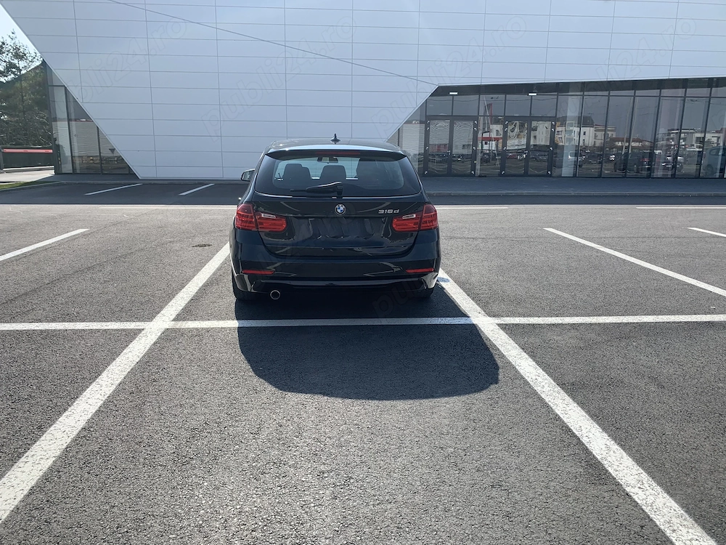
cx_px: 363
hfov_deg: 67.3
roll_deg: -0.3
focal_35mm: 26
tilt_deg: -13.9
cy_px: 272
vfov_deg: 53.1
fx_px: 545
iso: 25
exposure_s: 1/1748
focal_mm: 4.25
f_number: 1.8
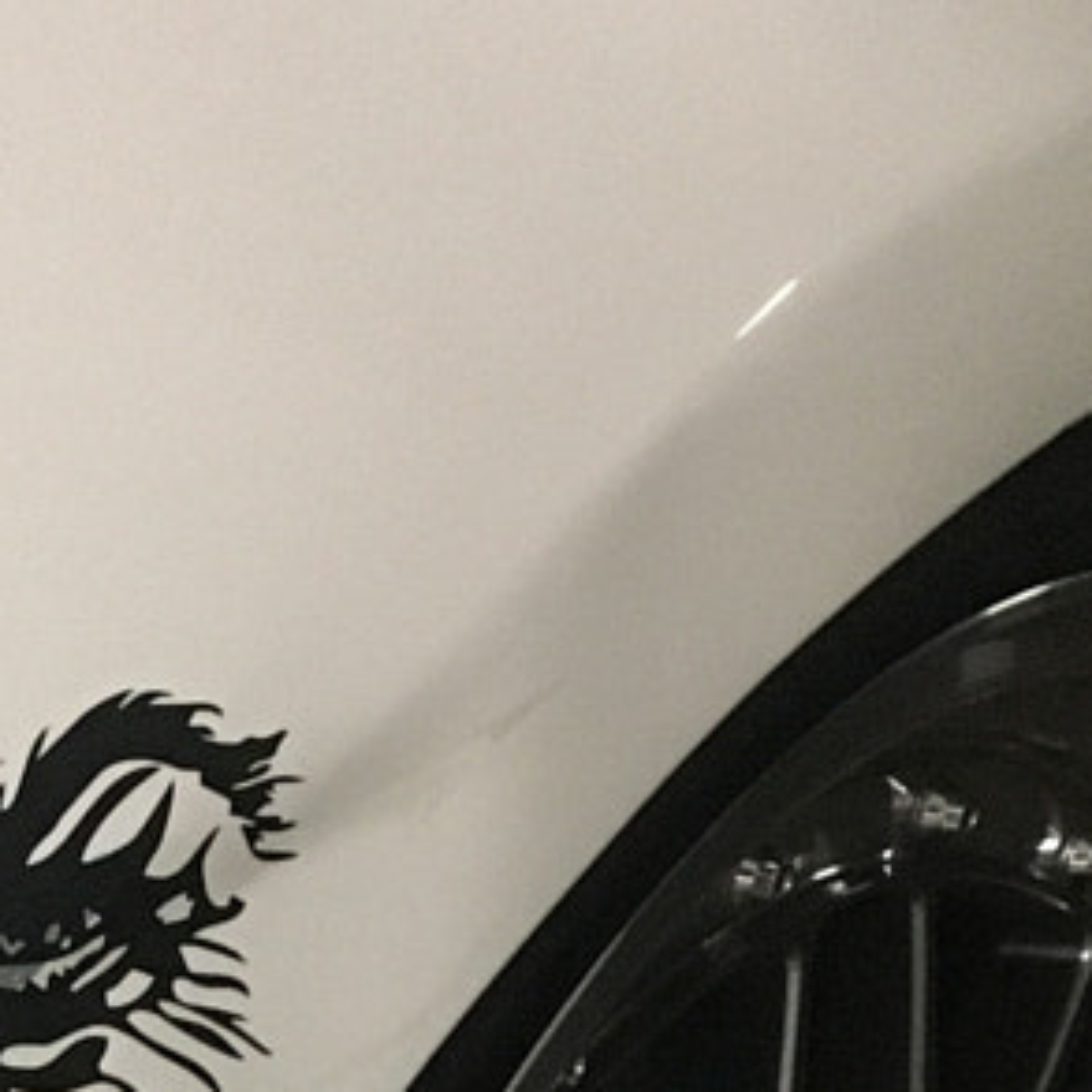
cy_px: 2404
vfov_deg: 11.0
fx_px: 4997
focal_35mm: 140
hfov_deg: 12.1
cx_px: -373
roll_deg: +10.8
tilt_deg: -42.6
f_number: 2.2
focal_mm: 4.15
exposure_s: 1/25
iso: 200
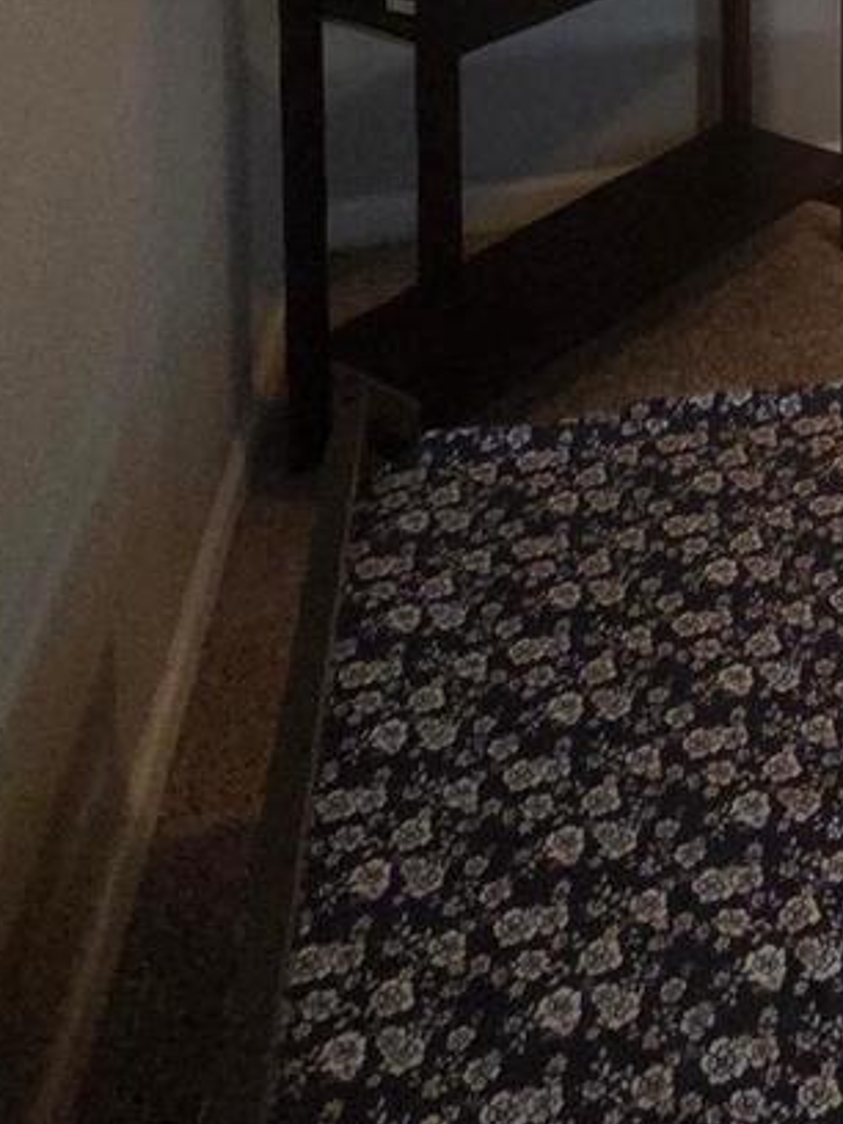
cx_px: 1105
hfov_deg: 25.4
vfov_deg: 28.4
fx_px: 1591
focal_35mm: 49
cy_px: -485
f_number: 2.2
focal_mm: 2.2
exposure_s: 1/60
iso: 1250
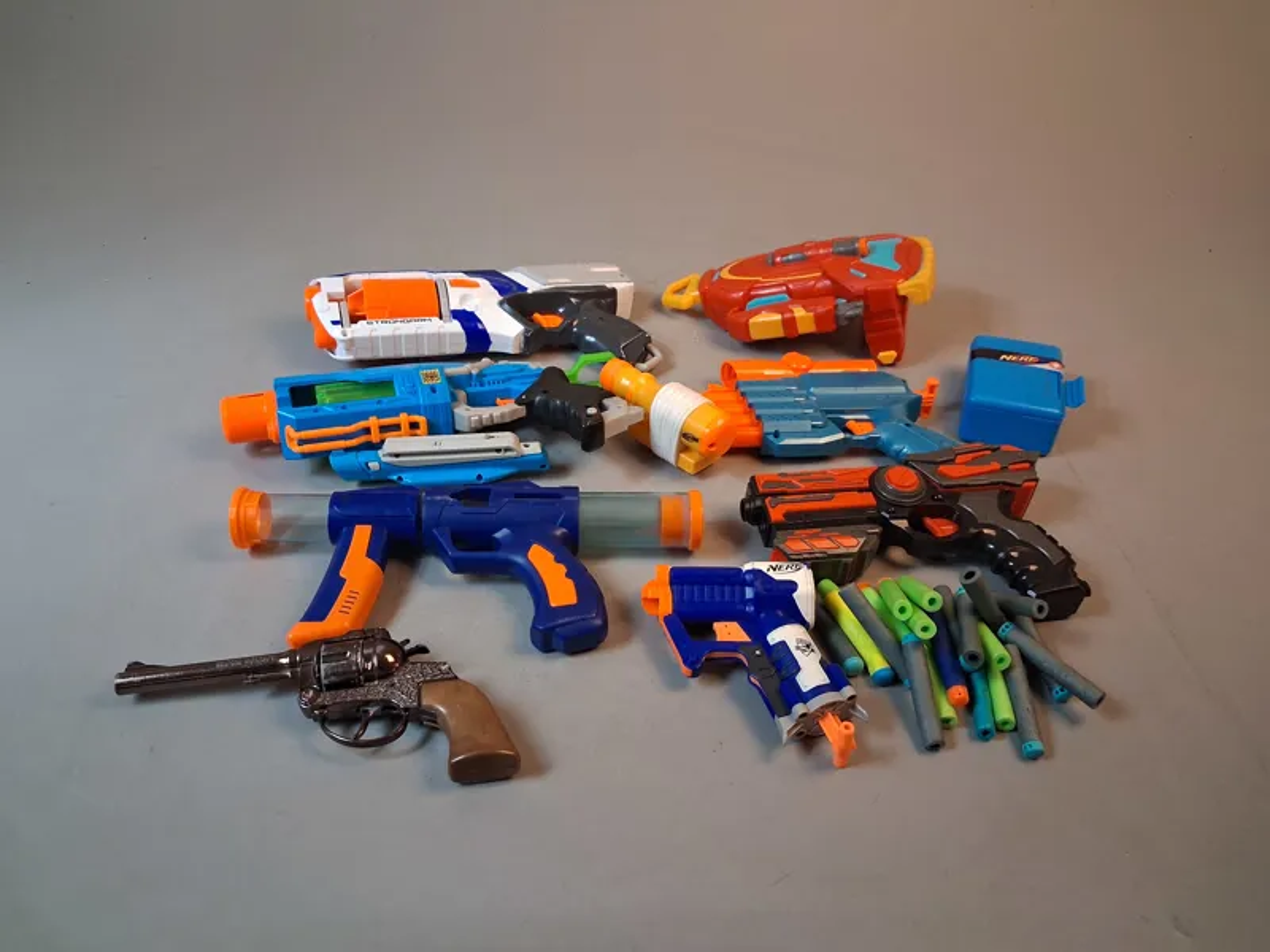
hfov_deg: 65.3
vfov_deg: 51.4
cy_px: 476
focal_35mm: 27
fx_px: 991
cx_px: 635
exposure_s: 1/50
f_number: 1.8
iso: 400
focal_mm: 4
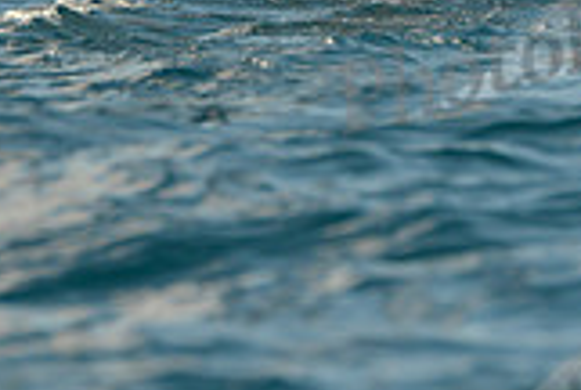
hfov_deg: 2.9
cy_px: -96
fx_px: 11625
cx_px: 152
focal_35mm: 719
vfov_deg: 1.9
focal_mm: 200
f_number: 6.3
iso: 200
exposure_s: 1/800
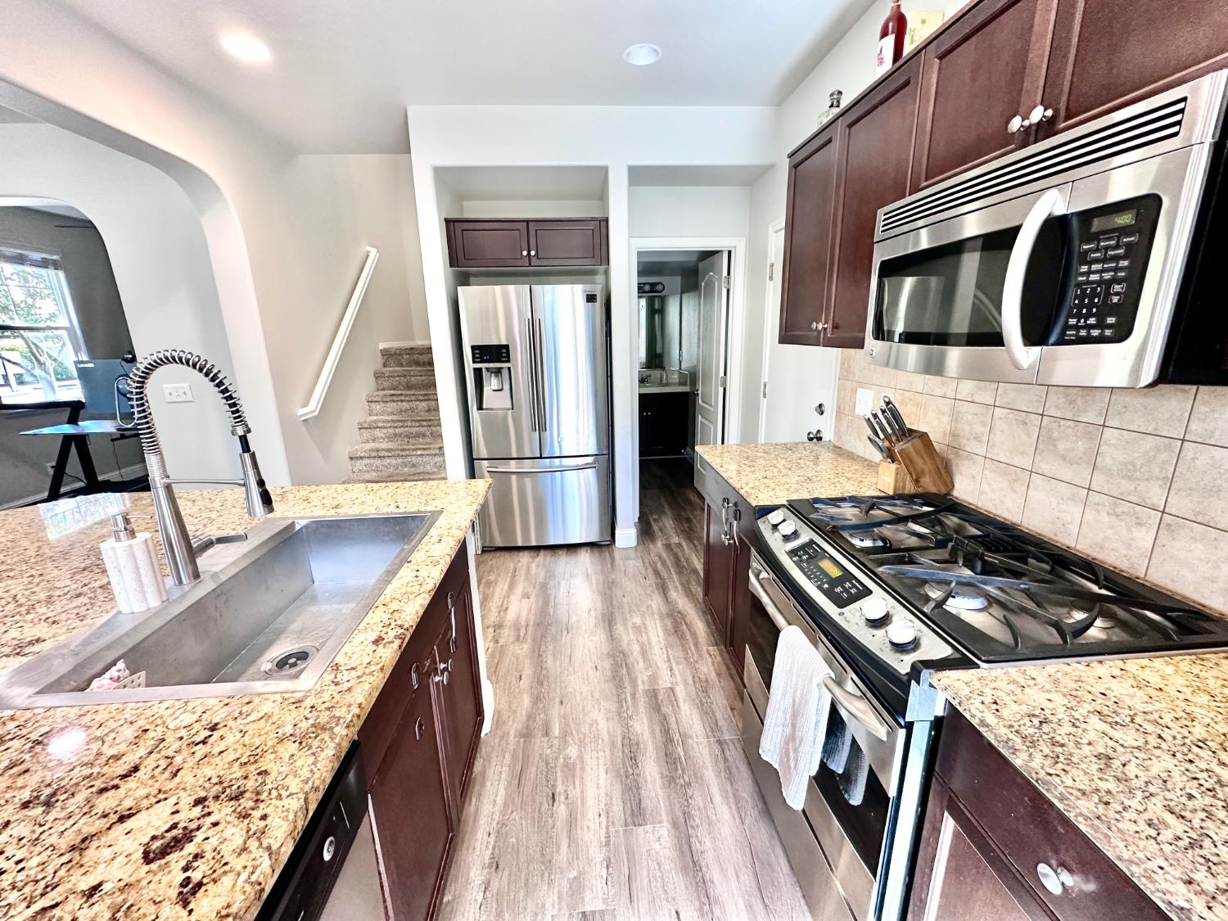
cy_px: 460
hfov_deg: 102.1
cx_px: 614
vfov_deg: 85.7
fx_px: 497
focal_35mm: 14
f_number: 2.2
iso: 250
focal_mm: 2.22
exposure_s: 1/60
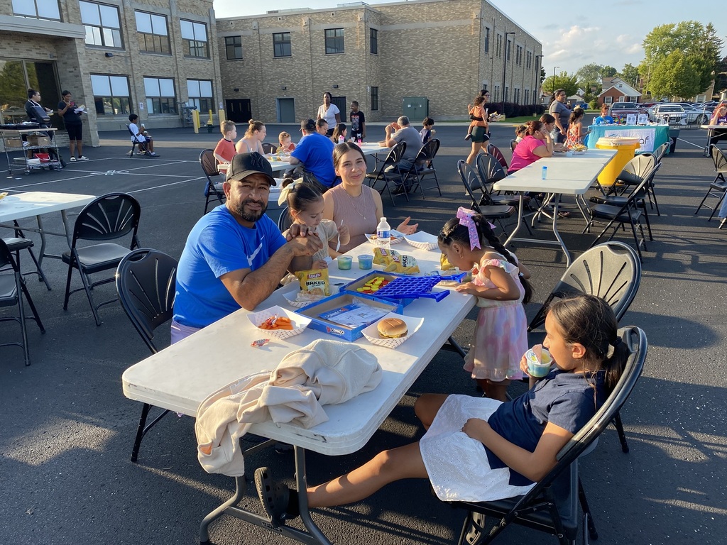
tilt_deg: -15.3
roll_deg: +2.6
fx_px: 546
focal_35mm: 26
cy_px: 272
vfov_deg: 53.1
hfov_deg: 67.3
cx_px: 364
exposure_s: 1/591
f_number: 1.8
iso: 32
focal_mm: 4.25
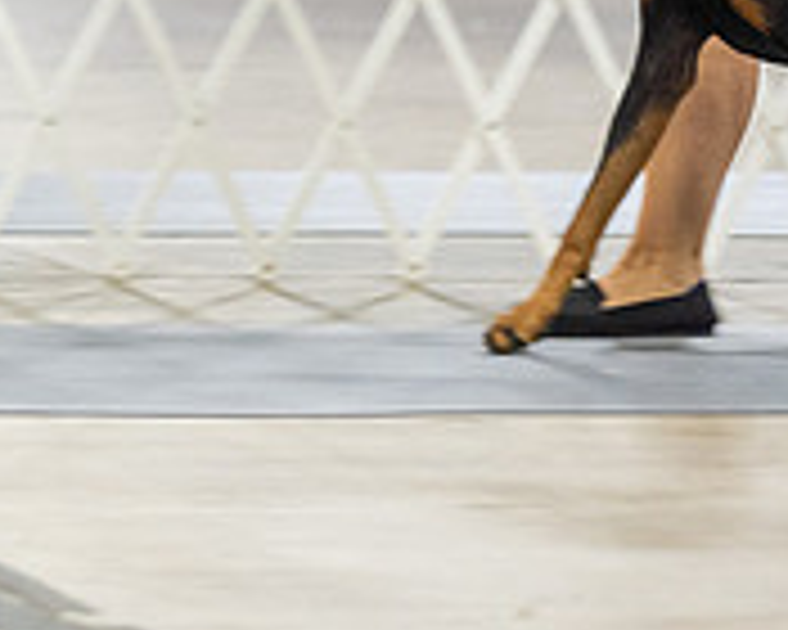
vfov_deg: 3.2
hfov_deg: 4.0
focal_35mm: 483
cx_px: 272
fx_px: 11264
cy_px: -266
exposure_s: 1/160
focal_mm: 133
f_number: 2.8
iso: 2500
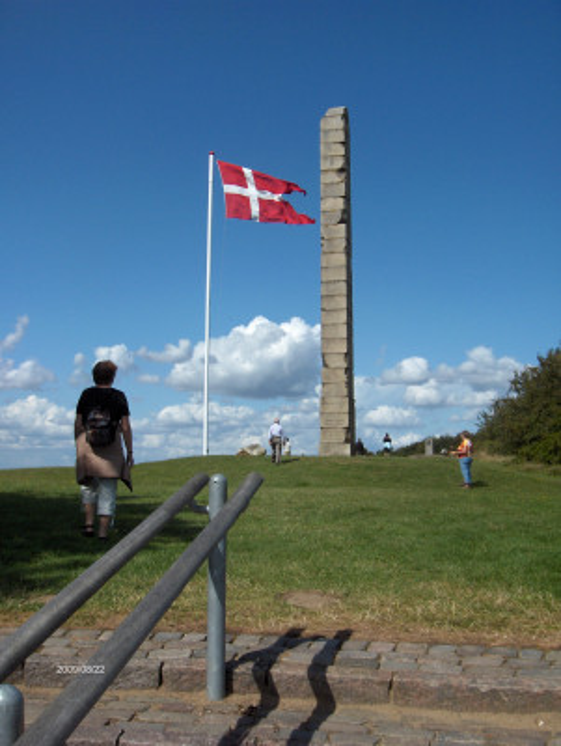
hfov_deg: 36.9
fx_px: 841
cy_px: 373
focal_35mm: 39
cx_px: 280
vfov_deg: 47.8
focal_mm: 8
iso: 100
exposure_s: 1/1250
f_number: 4.8
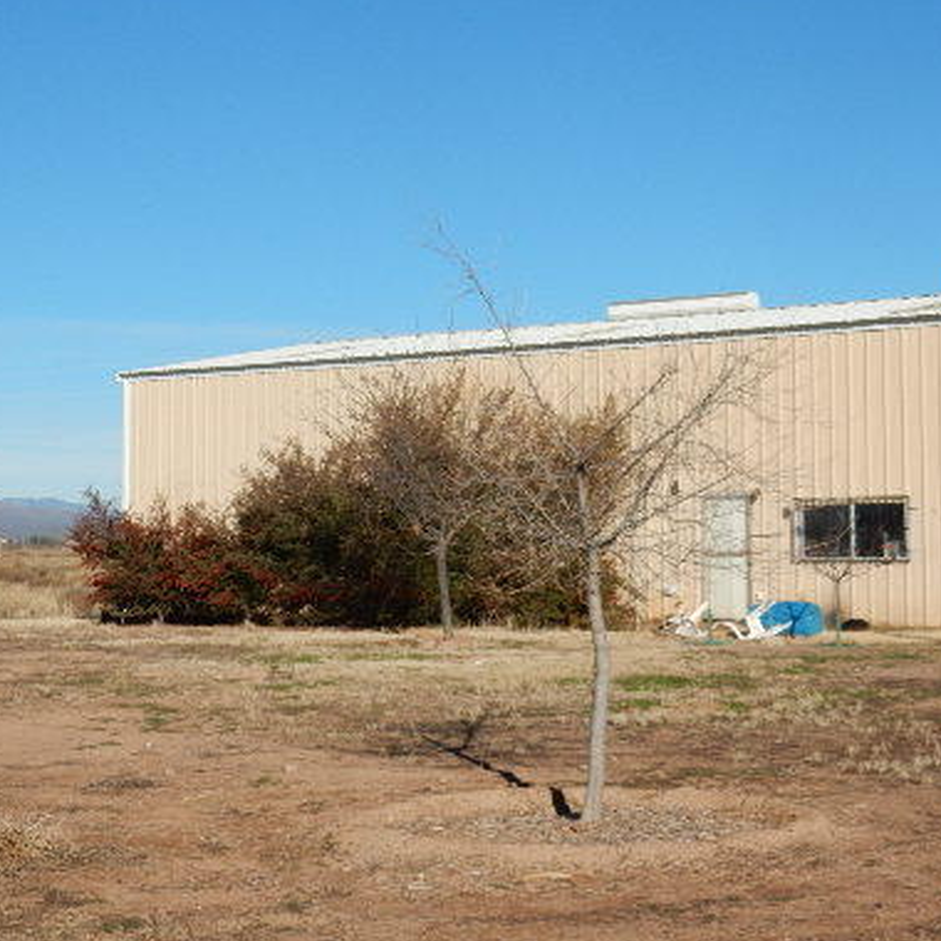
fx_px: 2337
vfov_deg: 22.8
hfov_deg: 22.8
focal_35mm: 76
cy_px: 446
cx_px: 418
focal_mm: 9
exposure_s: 1/1600
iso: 125
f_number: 4.5
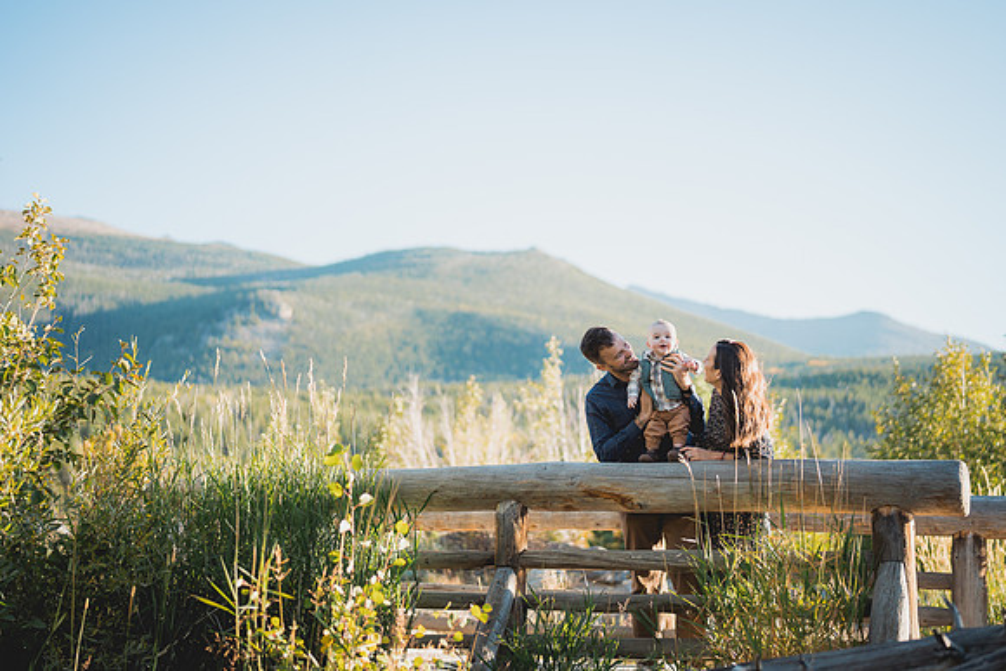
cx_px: 503
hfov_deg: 37.9
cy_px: 336
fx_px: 1464
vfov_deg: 25.8
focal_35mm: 52
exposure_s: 1/1600
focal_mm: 50
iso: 100
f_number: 1.4
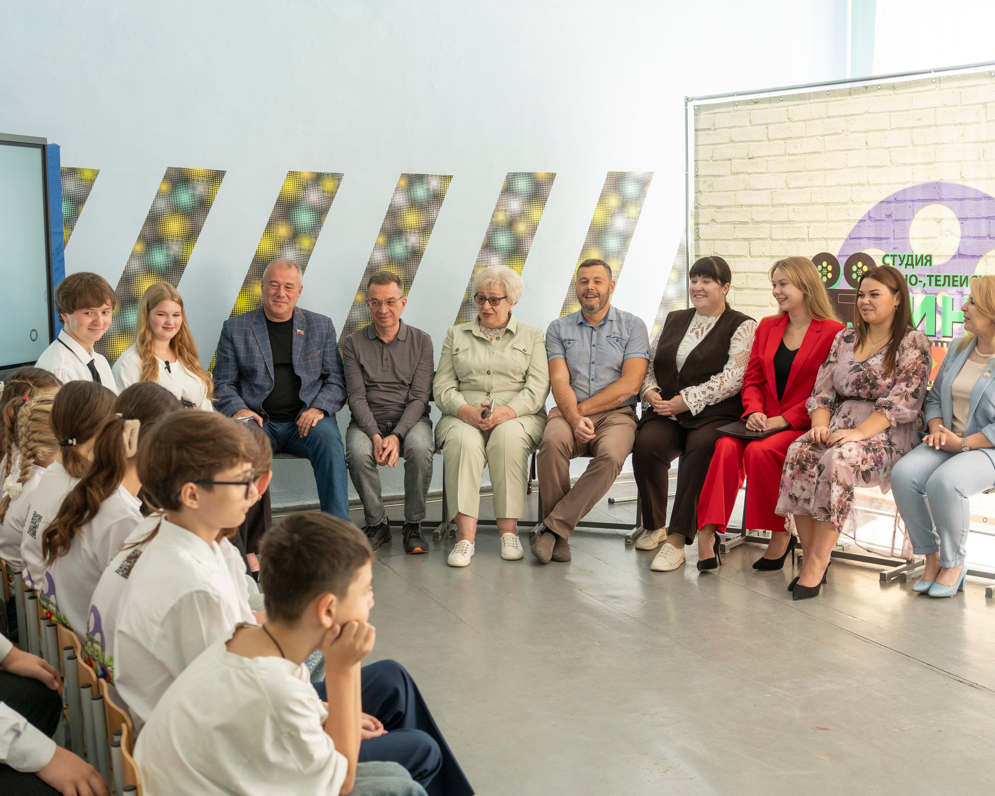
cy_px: 372
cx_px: 516
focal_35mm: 44
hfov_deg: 42.0
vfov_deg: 34.1
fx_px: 1296
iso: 320
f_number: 4
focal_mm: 35
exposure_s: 1/160
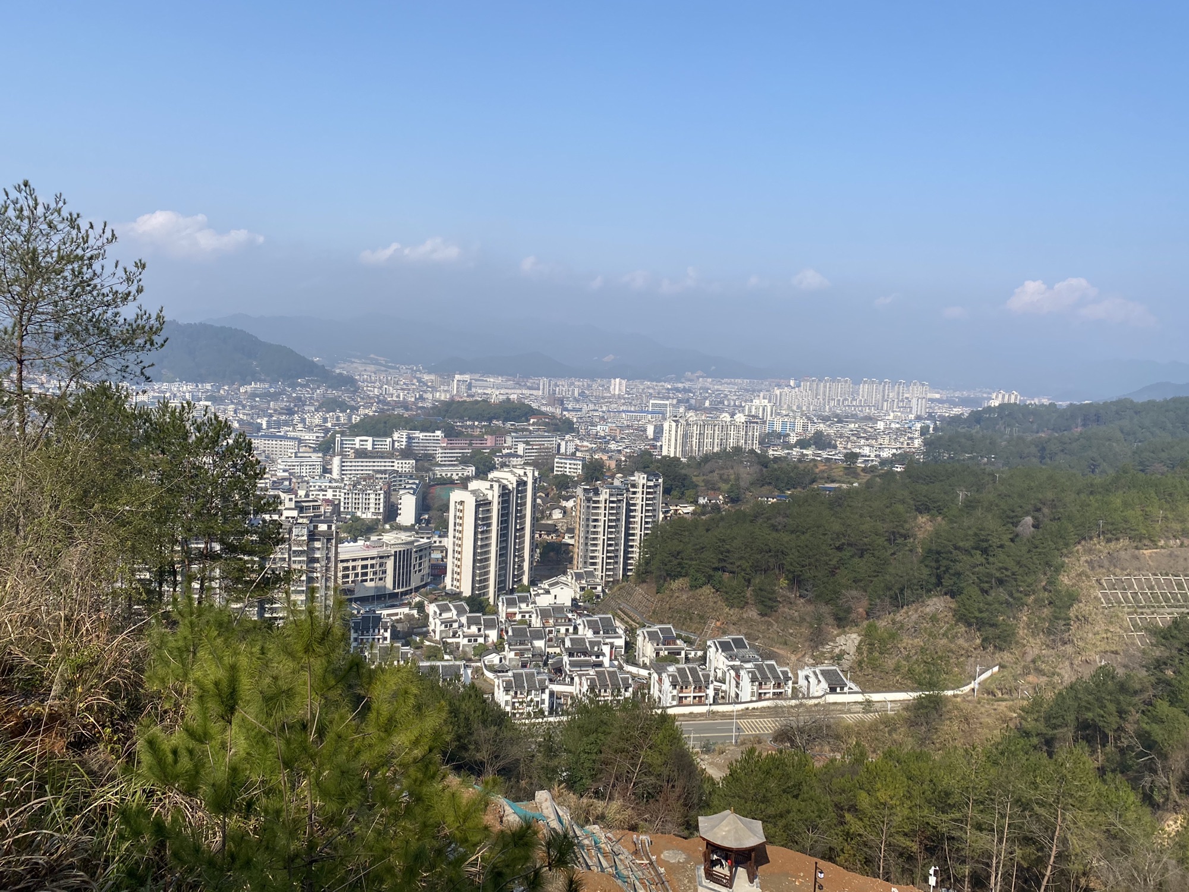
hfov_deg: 67.3
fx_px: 893
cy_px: 446
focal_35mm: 26
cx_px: 594
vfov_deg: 53.1
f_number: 1.8
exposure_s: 1/3215
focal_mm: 4.25
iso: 32
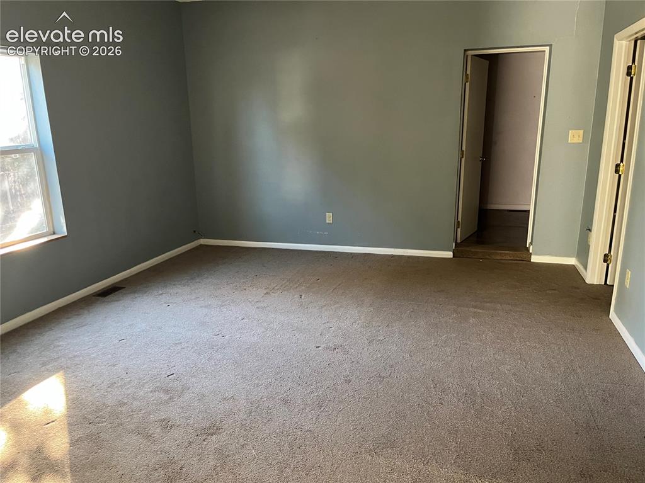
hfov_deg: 67.3
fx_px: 484
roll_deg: +1.1
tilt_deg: -13.3
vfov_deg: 53.0
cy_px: 242
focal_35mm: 26
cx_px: 322
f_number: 1.6
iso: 500
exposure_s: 1/60
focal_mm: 5.1
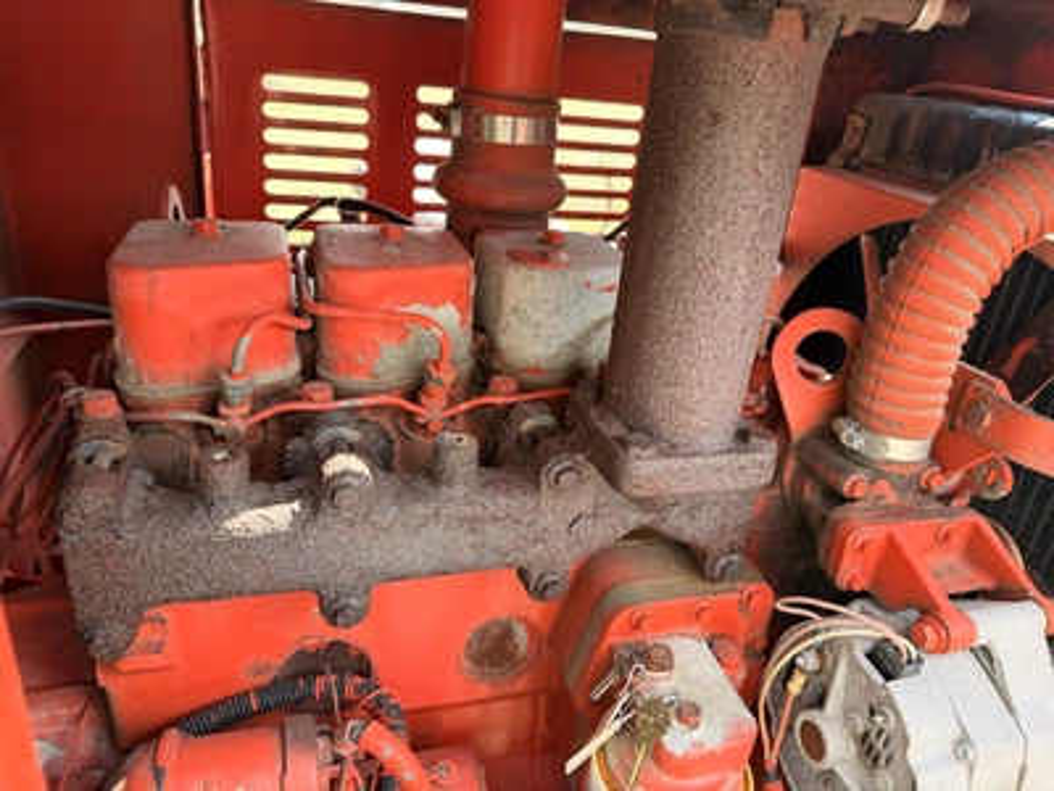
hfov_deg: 71.6
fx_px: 731
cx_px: 527
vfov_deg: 56.8
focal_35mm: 24
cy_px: 396
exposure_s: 1/173
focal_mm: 6.76
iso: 80
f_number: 1.78
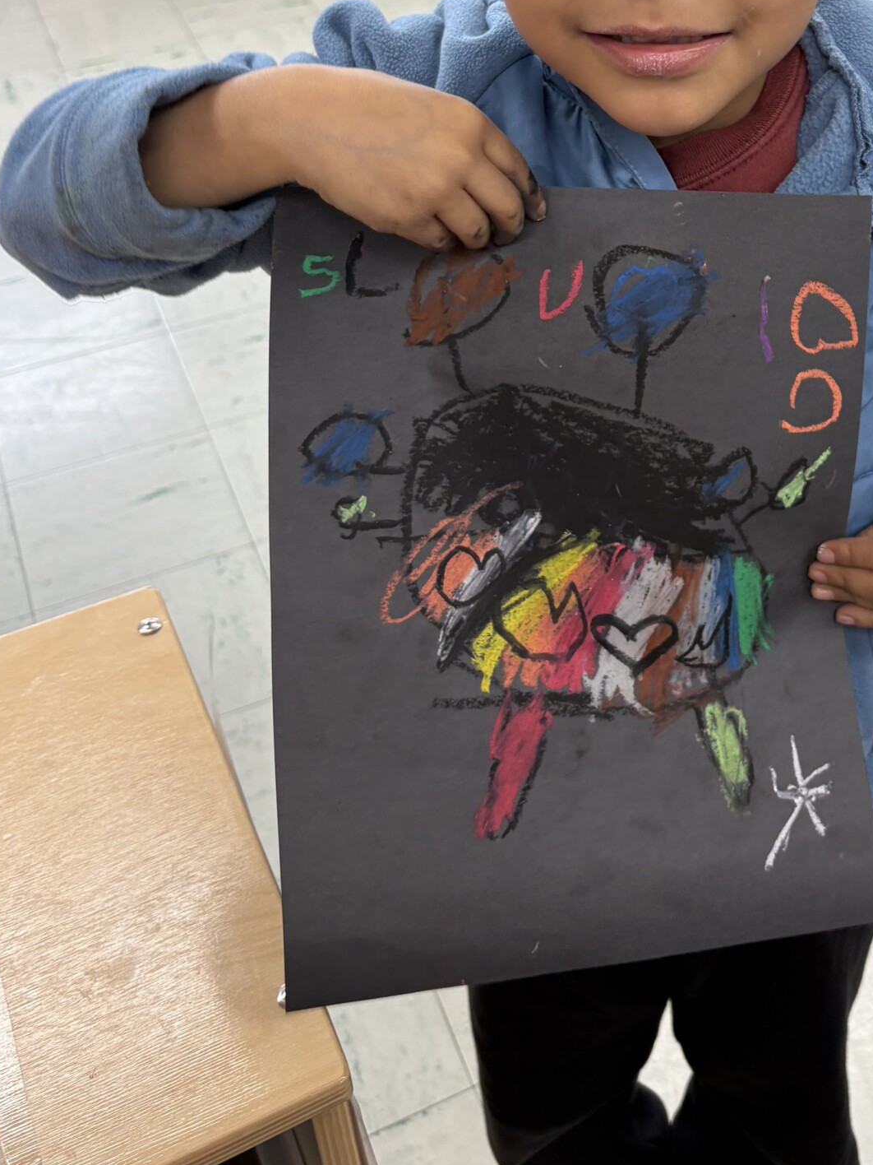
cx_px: 691
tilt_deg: -31.4
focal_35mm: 47
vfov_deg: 39.2
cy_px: 272
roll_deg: +1.4
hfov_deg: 30.2
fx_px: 1580
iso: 80
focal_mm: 5.96
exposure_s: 1/60
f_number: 1.6
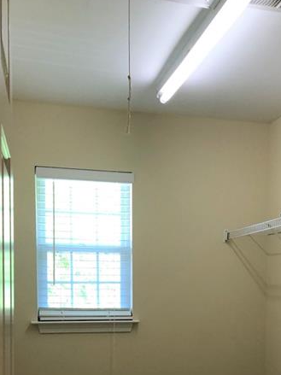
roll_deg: -2.5
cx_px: 175
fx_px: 531
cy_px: 318
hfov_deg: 29.5
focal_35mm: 49
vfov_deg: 37.1
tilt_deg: -3.6
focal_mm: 3.99
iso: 25
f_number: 1.8
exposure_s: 1/30
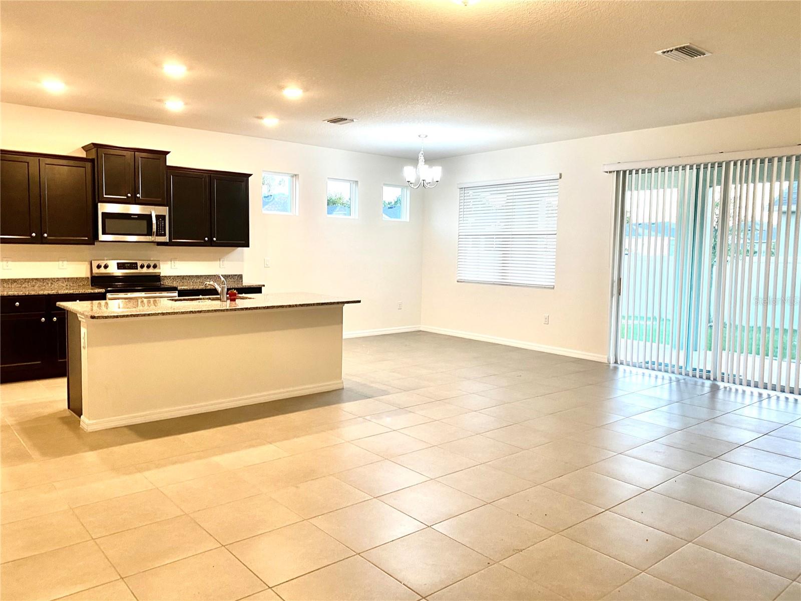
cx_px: 400
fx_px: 602
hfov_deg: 67.3
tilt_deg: -4.1
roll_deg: -1.0
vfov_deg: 53.1
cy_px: 300
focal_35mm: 26
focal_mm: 4.25
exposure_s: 1/60
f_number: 1.8
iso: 125
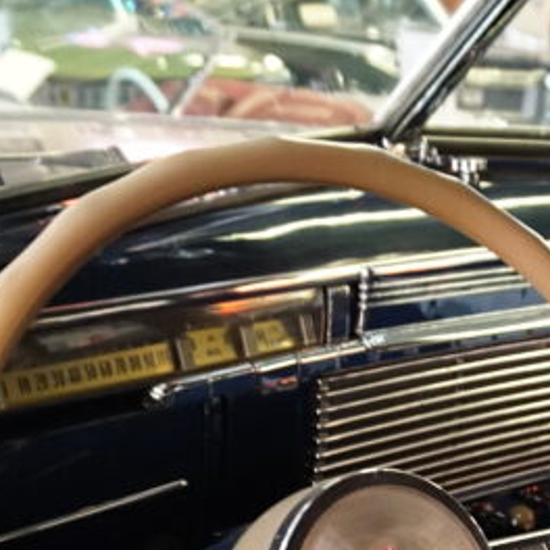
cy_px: 609
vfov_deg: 20.8
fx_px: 1420
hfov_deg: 21.6
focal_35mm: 79
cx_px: 454
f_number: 3.5
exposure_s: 1/60
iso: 3200
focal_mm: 16
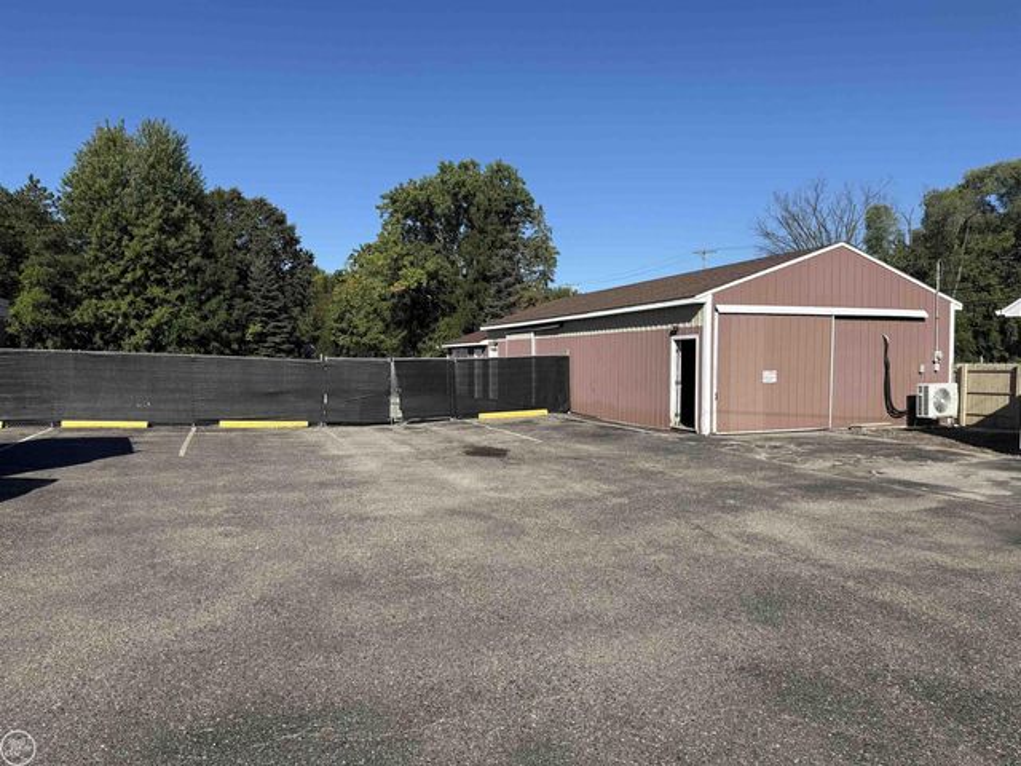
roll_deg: +0.6
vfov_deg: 56.8
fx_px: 708
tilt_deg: -2.8
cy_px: 383
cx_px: 510
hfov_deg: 71.6
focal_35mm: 24
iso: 80
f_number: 1.78
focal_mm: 6.76
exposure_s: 1/5714
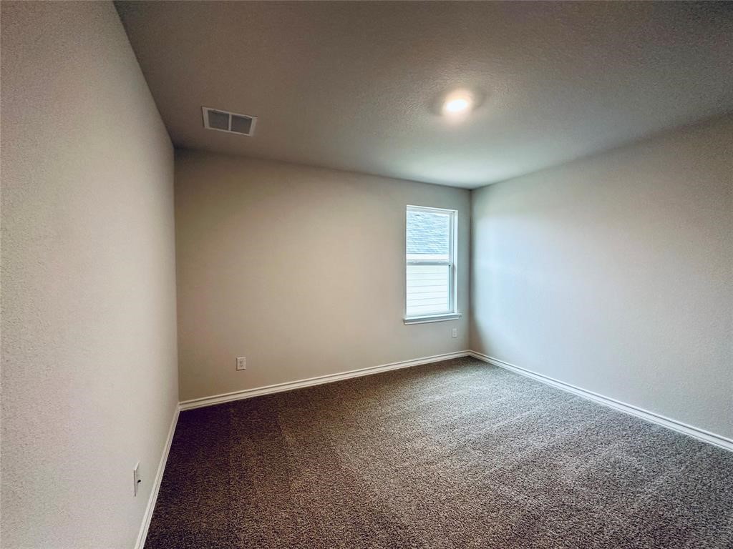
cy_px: 274
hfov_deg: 102.1
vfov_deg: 85.7
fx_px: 296
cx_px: 366
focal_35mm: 14
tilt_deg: -2.8
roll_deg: +0.9
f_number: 2.2
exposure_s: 1/60
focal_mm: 2.22
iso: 160
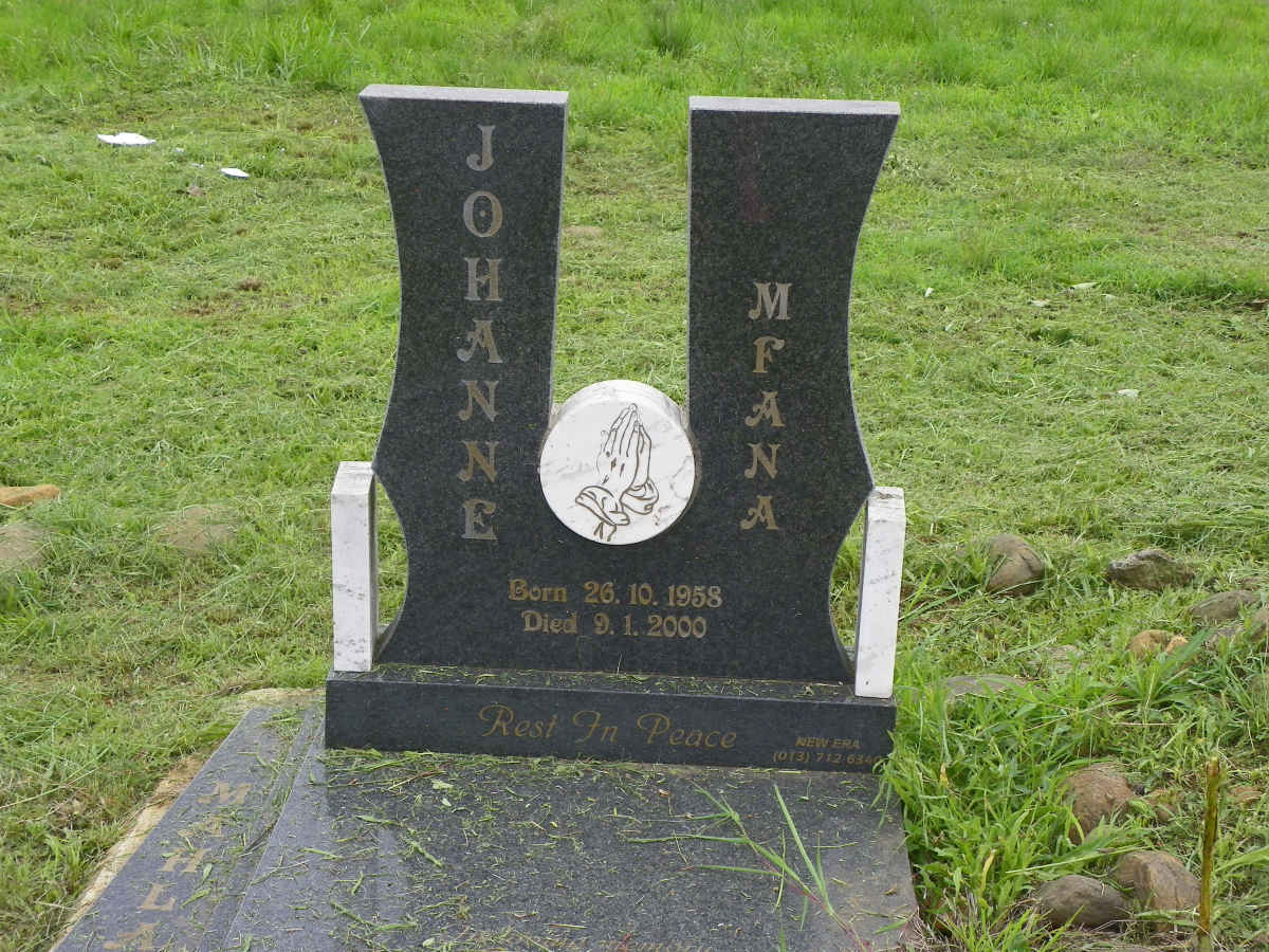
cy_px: 476
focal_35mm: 58
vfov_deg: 25.2
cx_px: 634
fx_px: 2126
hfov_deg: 33.2
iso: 64
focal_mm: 10.3
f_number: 4
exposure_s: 1/160
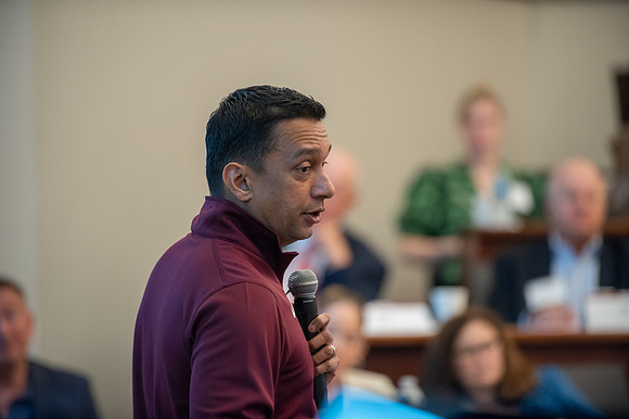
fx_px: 3321
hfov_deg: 10.8
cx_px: 314
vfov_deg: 7.2
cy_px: 210
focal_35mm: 190
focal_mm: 190
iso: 2000
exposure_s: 1/125
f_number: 2.8
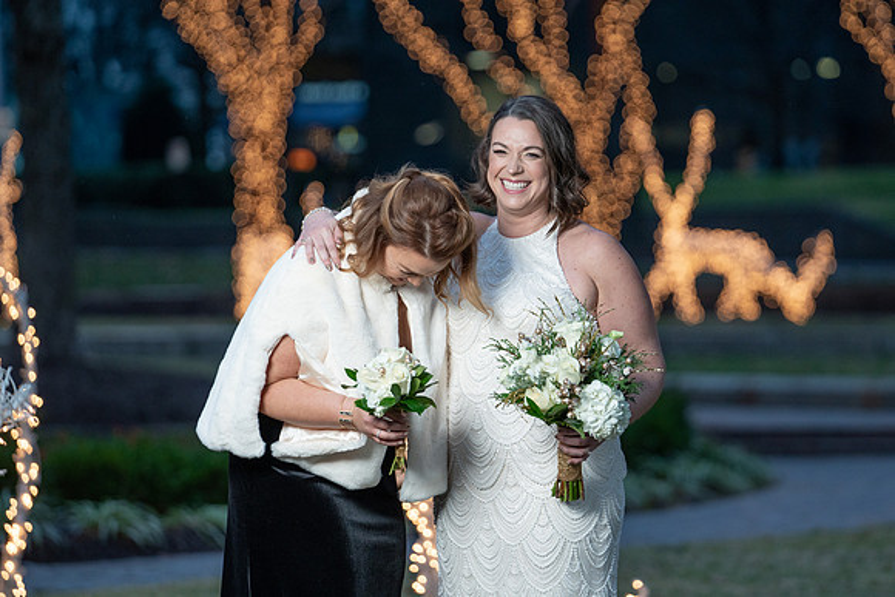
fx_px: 4973
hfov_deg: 10.3
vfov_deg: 6.9
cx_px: 448
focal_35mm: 200
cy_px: 298
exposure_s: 1/250
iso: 1600
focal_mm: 200
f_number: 4
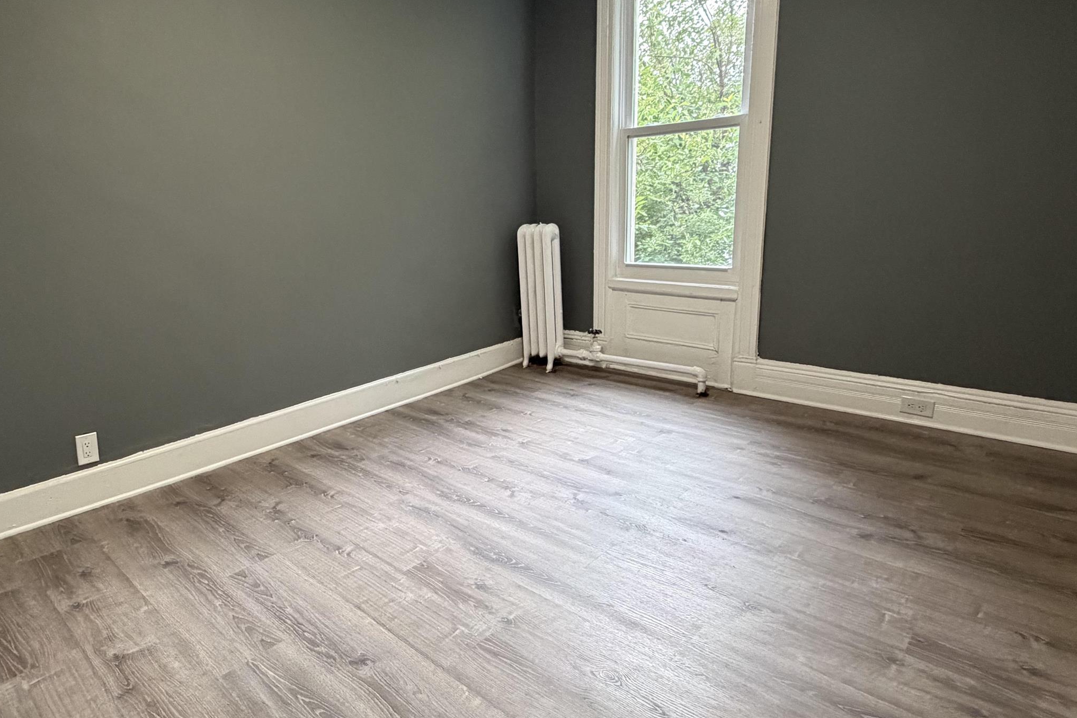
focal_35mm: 22
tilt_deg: -11.6
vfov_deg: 57.1
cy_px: 327
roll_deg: +3.5
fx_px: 658
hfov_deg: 77.3
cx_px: 410
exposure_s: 1/60
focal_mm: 2.22
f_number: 2.2
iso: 400
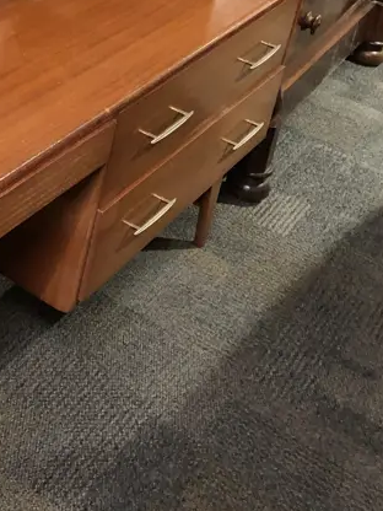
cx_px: -18
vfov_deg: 26.4
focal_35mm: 69
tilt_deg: -24.0
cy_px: -23
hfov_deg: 20.5
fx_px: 1018
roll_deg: -8.1
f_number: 1.8
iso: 100
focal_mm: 3.99
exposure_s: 1/9
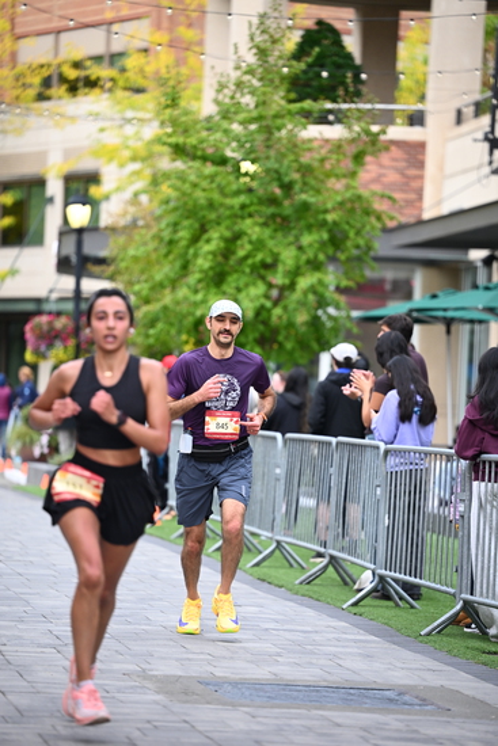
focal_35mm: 150
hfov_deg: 9.2
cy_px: 373
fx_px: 3110
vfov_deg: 13.7
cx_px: 249
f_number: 2.8
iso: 1000
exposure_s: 1/1600
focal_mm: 150
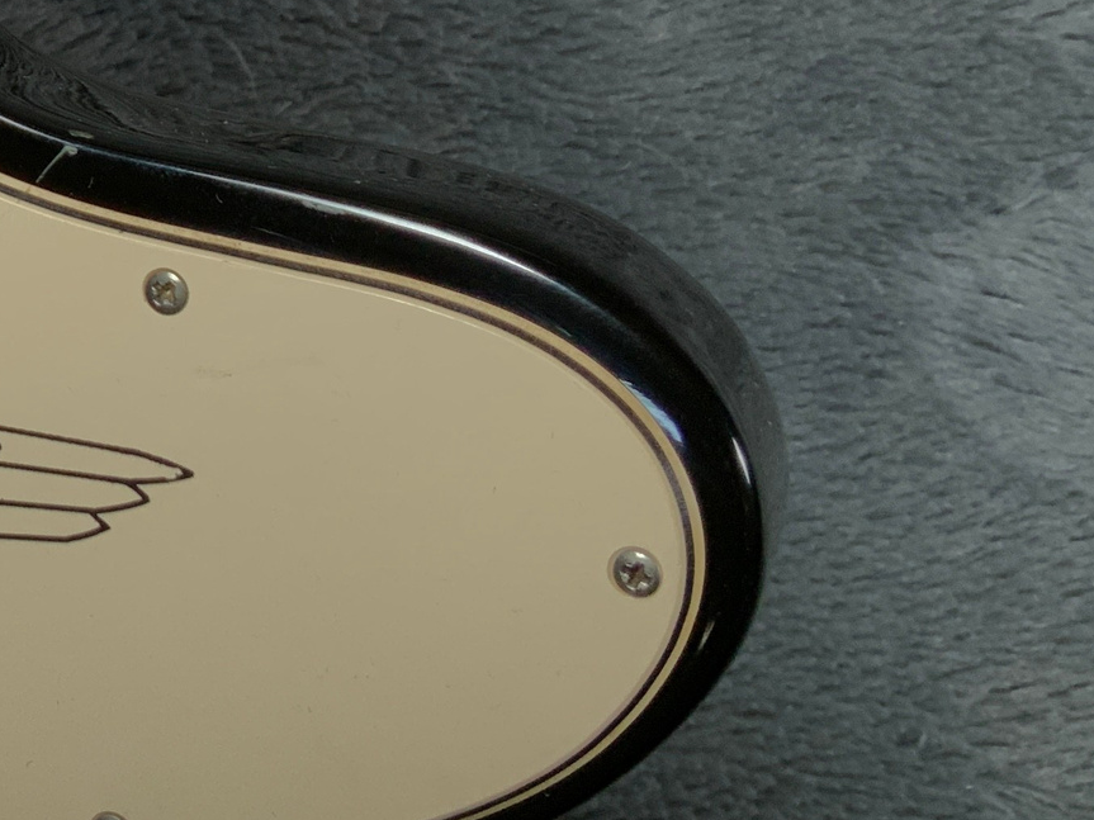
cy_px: -160
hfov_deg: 20.8
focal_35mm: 86
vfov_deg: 16.5
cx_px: -308
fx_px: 2718
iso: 32
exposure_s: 1/104
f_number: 1.8
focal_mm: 3
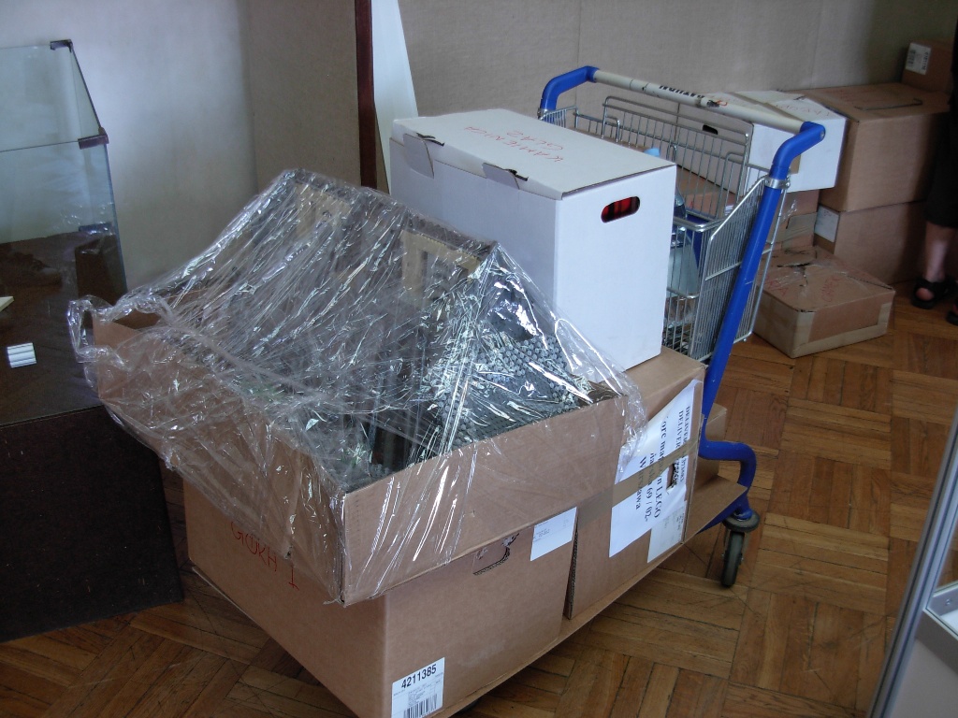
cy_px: 359
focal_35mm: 38
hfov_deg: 49.0
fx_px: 1052
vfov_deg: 37.7
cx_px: 479
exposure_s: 1/12.6
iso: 79
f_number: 2.9
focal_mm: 6.3
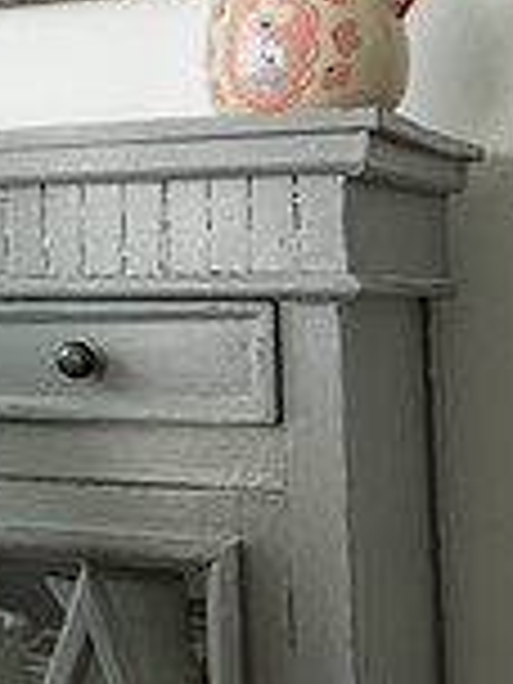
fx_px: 1778
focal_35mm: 90
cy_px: 180
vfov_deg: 21.6
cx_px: -546
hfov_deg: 13.7
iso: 125
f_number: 2.8
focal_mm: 24
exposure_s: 1/320
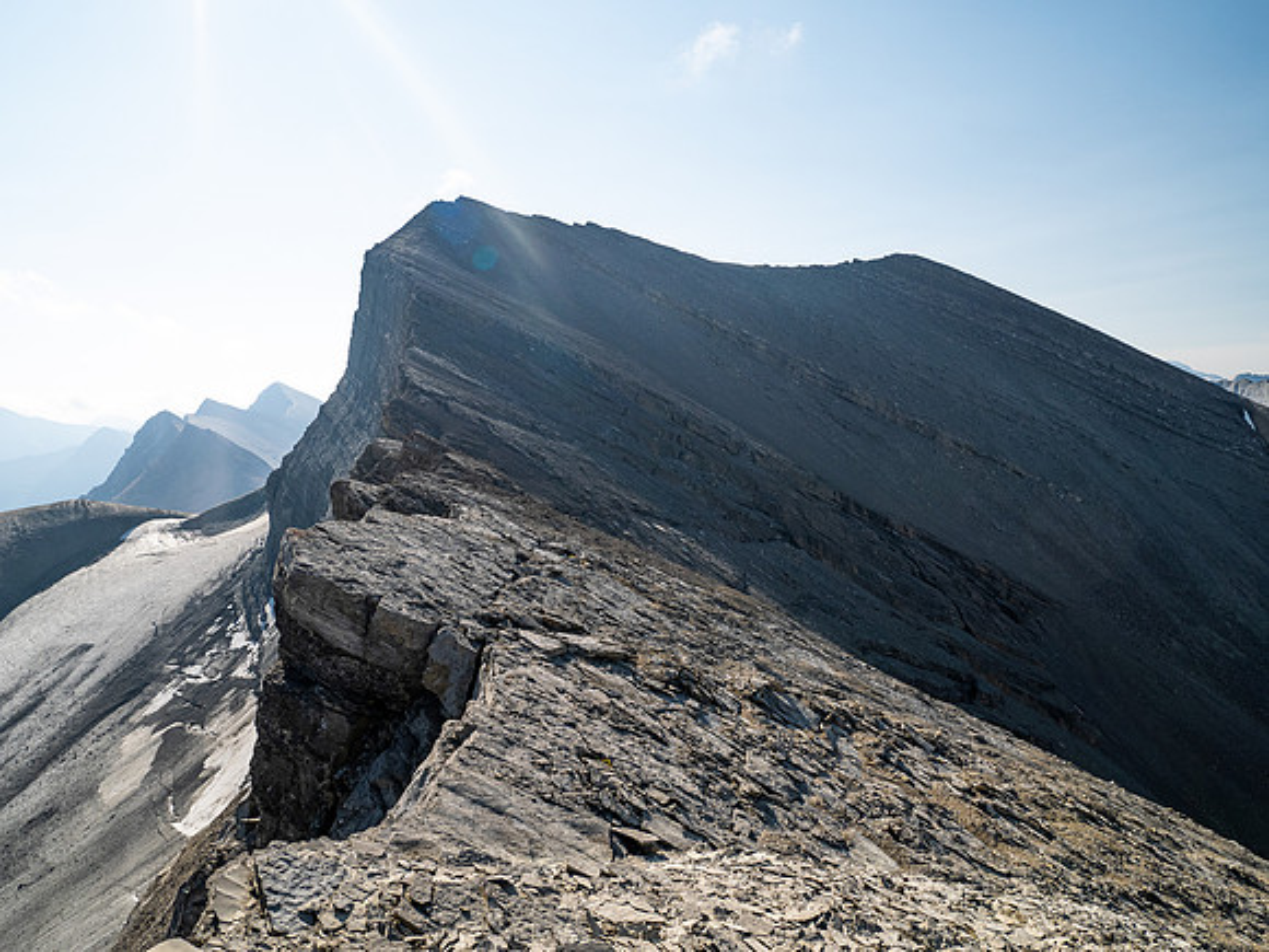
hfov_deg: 71.6
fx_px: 880
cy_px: 476
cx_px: 634
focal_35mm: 24
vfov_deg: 56.8
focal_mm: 12
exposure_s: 1/200
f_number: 8
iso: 200
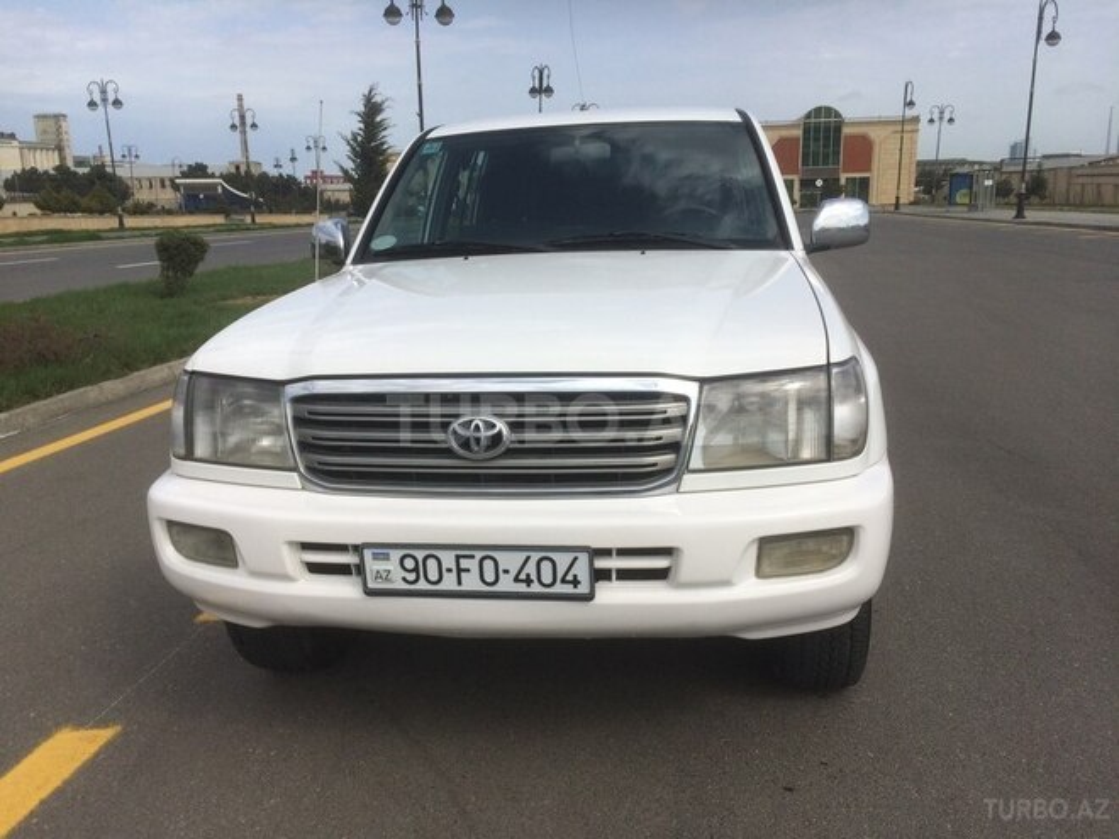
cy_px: 420
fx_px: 937
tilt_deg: -15.3
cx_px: 560
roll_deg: +2.0
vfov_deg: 48.2
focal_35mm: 29
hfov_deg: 61.7
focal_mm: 4.15
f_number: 2.2
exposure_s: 1/2933
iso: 32
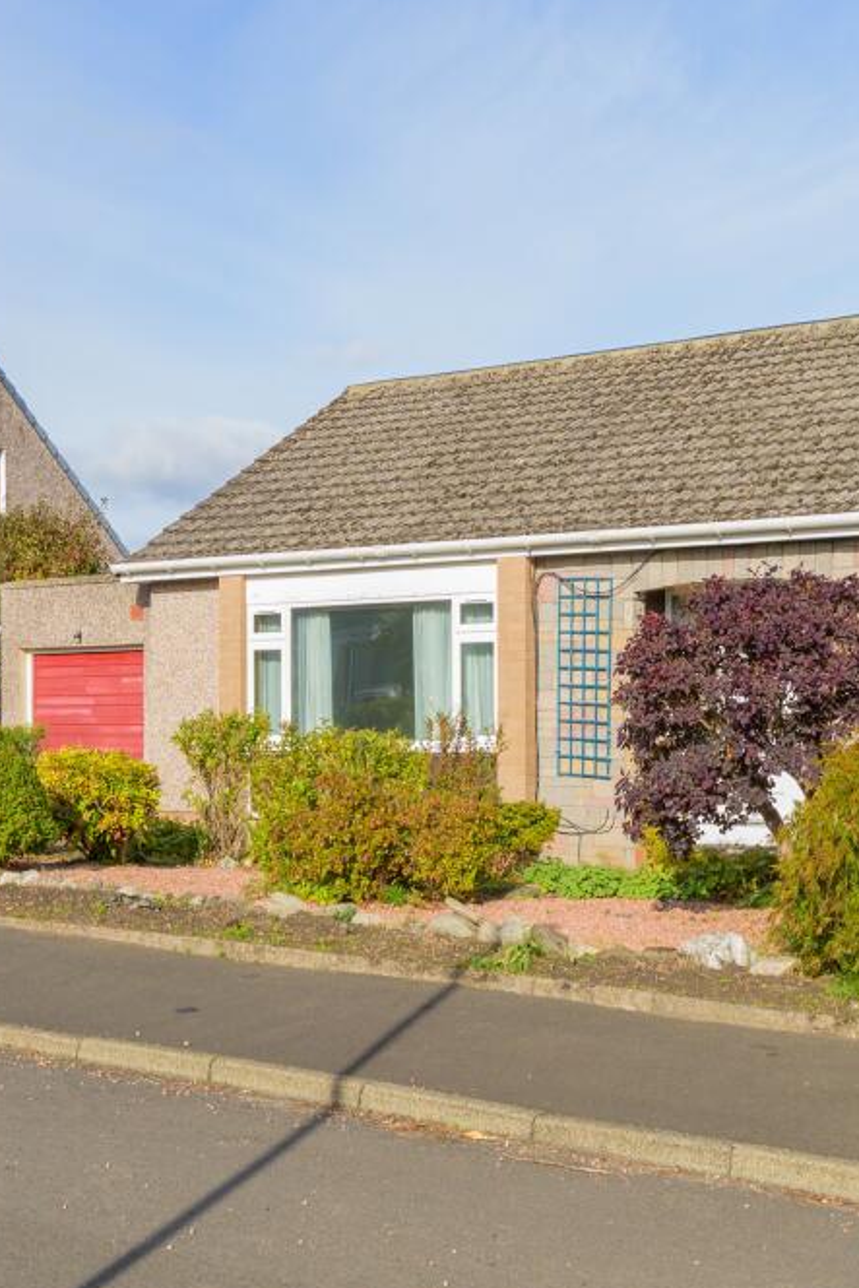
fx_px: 1323
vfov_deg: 51.9
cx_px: 719
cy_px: 645
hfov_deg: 34.5
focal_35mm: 37
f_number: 8
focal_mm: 24
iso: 100
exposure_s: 1/160
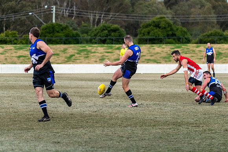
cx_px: 114
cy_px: 76
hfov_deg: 9.6
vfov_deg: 6.4
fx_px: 1357
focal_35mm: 214
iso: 2000
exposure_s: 1/1600
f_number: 5.3
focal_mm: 210
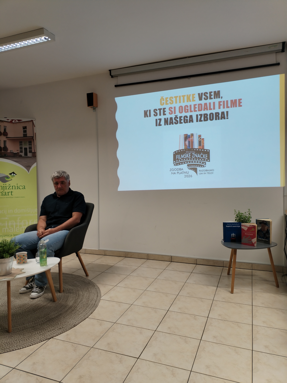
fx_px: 287
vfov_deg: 67.3
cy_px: 192
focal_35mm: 26
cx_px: 144
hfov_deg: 53.1
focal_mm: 4.75
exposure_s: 1/60
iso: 246
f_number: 1.8
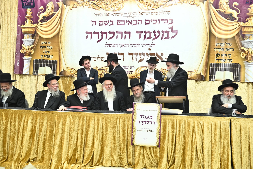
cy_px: 84
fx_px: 267
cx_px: 126
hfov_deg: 50.7
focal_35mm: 38
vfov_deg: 35.0
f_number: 4
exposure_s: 1/200
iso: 1600
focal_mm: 38
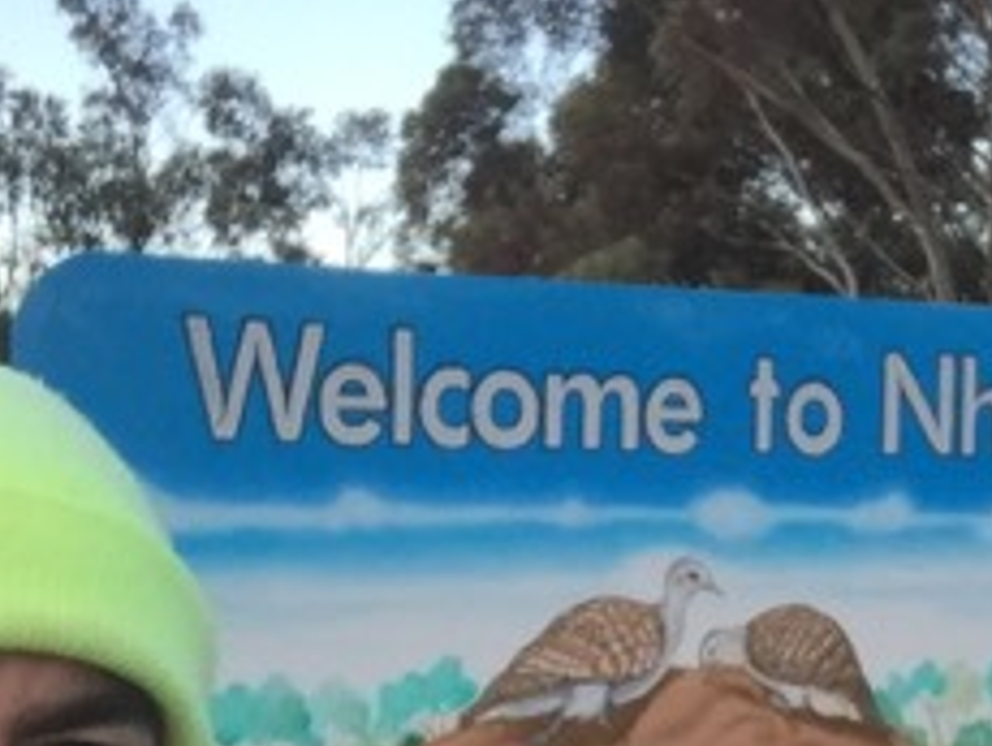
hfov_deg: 27.6
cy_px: 565
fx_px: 2008
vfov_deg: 20.9
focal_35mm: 70
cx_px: 630
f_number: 2.2
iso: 50
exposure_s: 1/120
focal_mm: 2.65
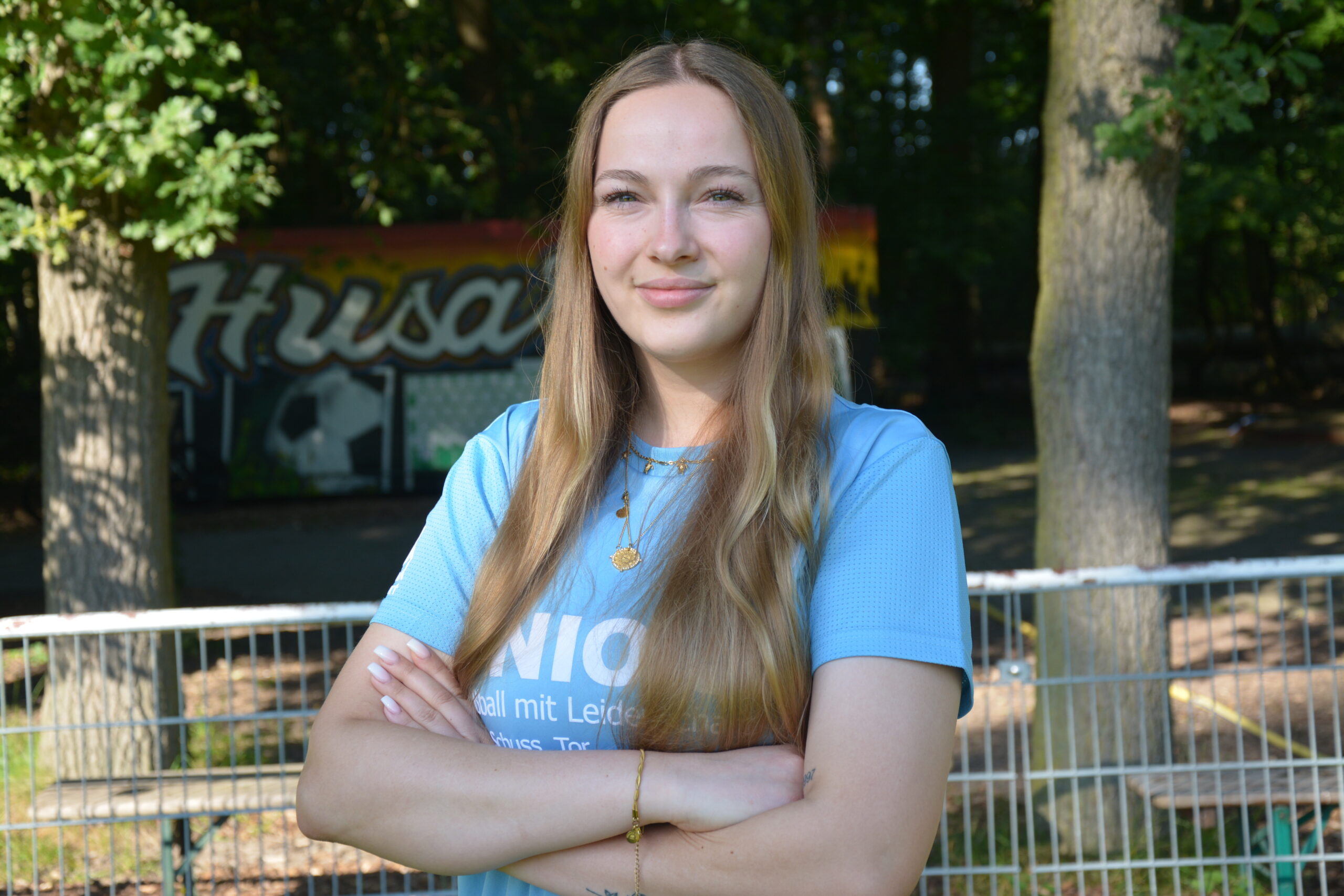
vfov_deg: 22.6
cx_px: 672
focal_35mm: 60
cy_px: 448
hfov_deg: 33.4
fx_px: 2240
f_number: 4.5
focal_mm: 40
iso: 200
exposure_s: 1/250
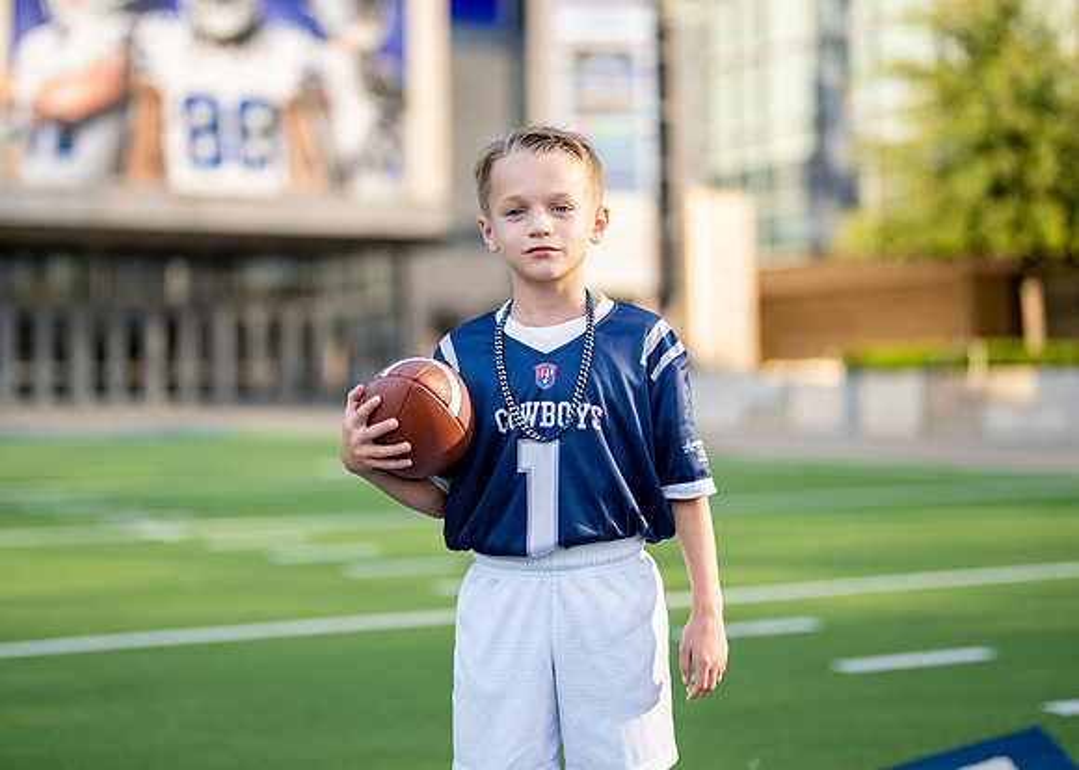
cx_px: 495
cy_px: 295
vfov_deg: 21.5
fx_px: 2028
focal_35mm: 66
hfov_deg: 29.8
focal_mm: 50
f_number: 1.2
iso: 100
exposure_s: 1/2000
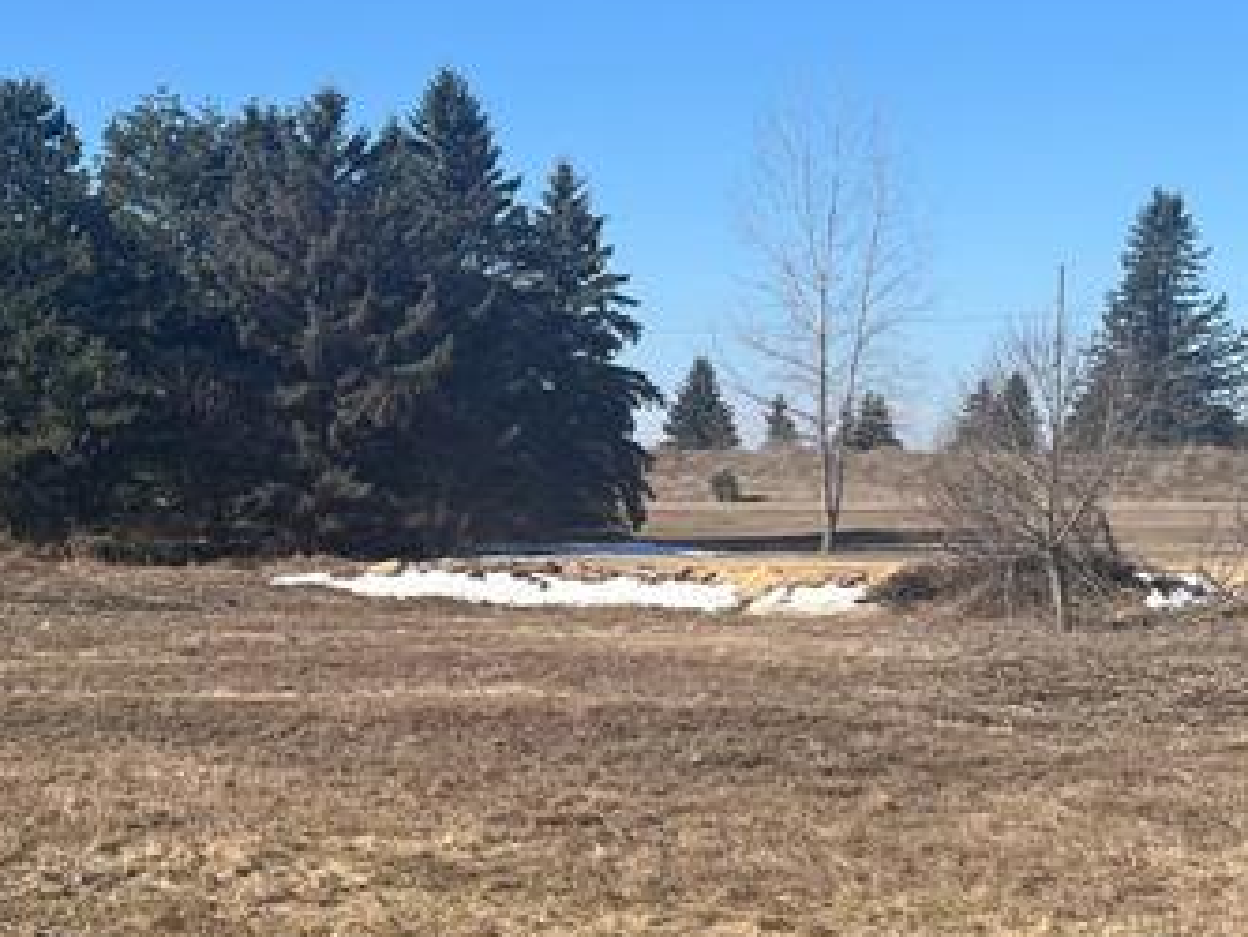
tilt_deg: -4.4
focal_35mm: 80
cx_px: 394
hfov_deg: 24.3
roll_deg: +0.5
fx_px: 2885
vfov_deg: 18.3
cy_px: 693
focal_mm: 5.7
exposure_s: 1/3831
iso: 50
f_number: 1.5
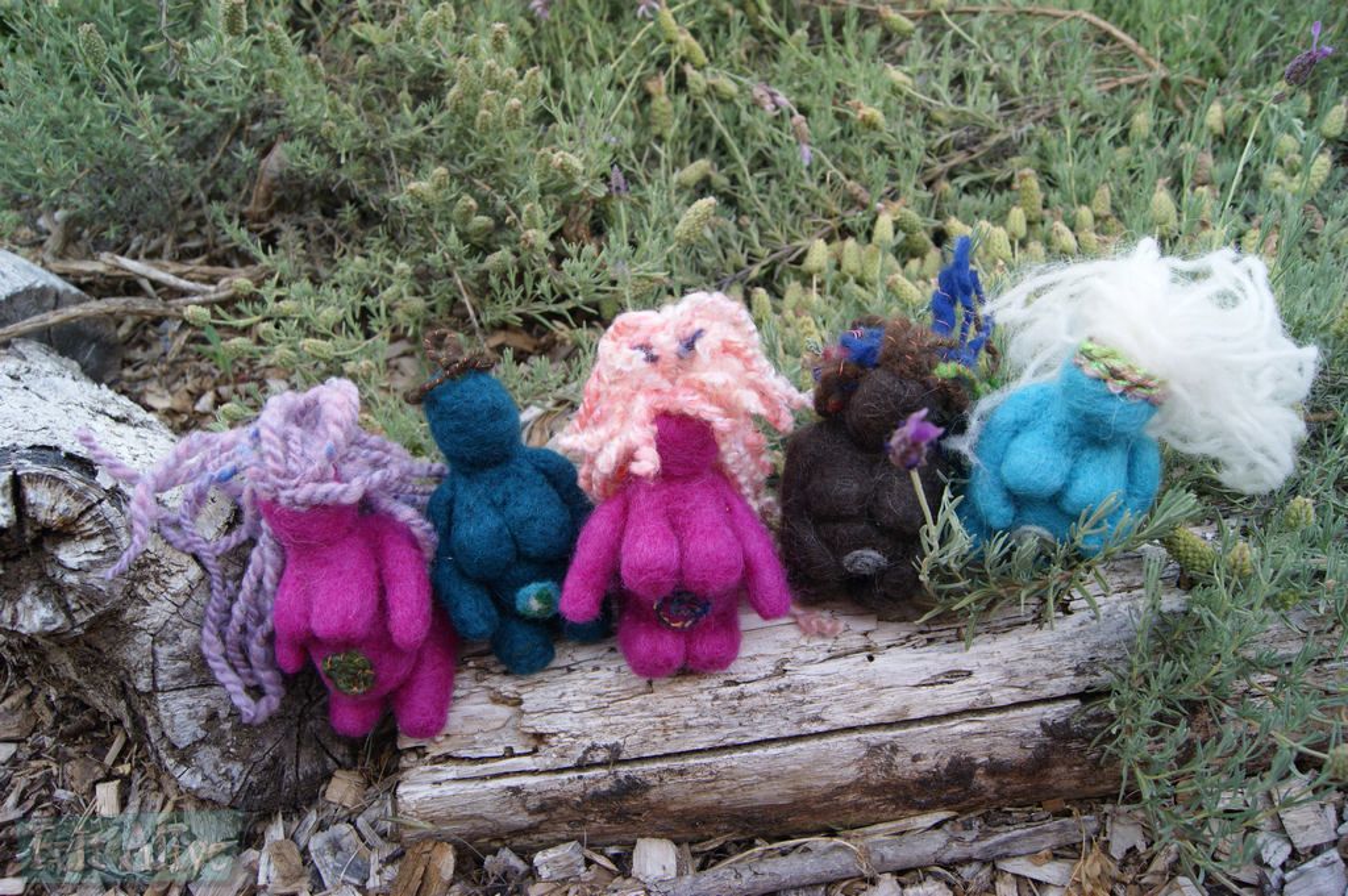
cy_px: 448
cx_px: 674
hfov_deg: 67.4
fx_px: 1010
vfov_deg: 47.9
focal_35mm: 27
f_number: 6.3
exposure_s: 1/40
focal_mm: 18
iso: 100
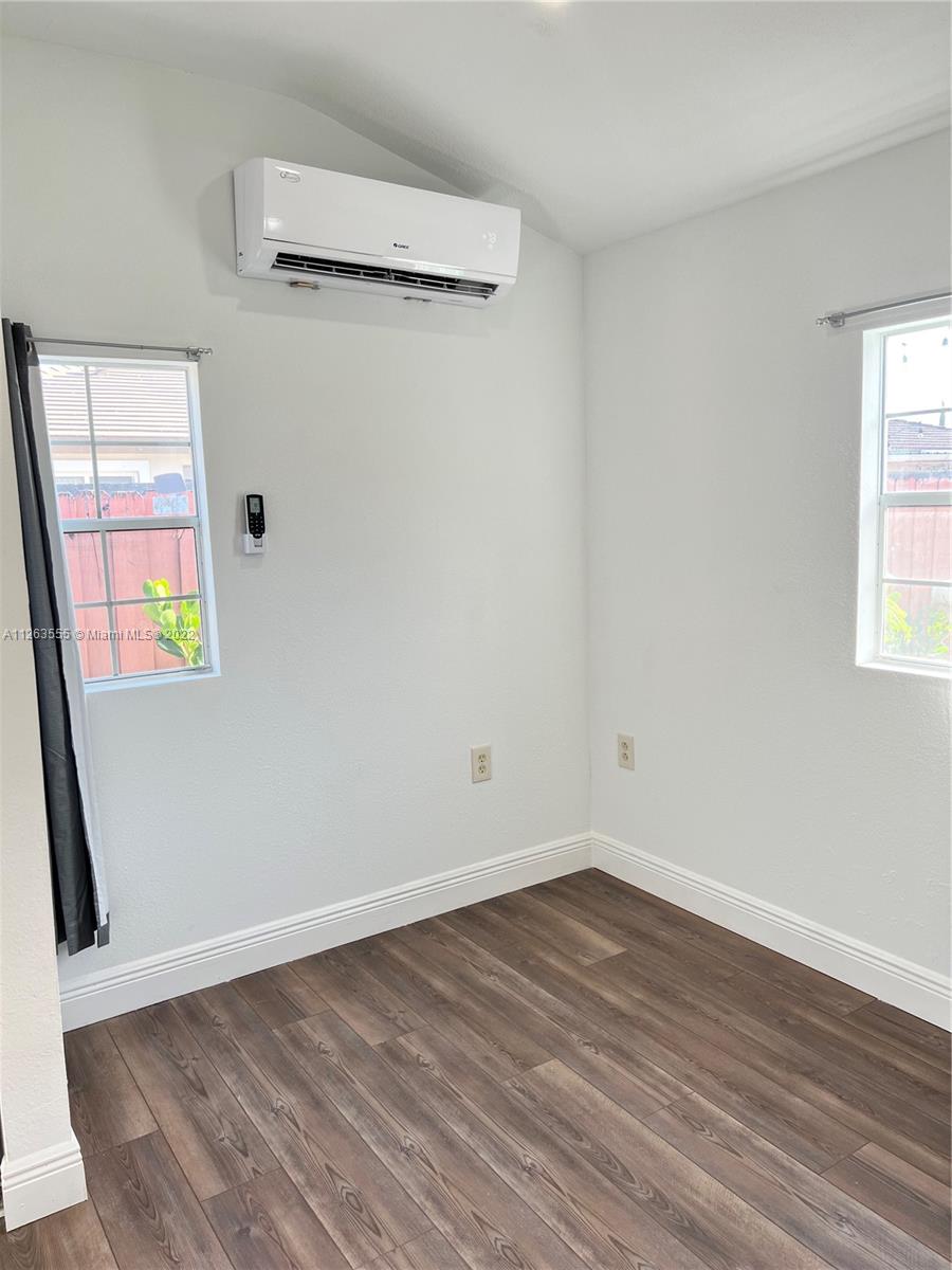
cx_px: 476
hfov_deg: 53.1
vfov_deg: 67.3
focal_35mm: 26
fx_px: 953
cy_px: 635
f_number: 1.5
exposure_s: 1/170
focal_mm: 5.7
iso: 50
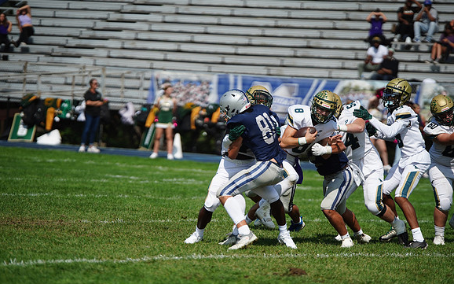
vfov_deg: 4.9
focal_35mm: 267
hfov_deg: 7.9
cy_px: 151
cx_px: 227
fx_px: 3303
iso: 400
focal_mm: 261
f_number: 2.8
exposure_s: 1/8000
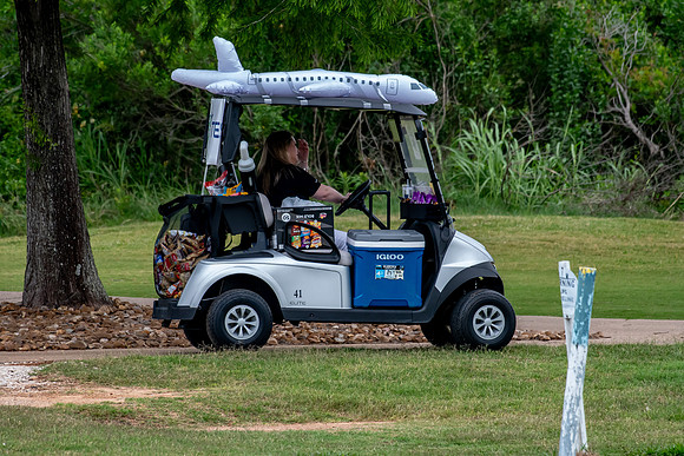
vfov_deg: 2.2
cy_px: 228
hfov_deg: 3.3
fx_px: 11972
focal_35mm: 630
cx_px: 342
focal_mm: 420
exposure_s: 1/2000
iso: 1100
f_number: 5.6
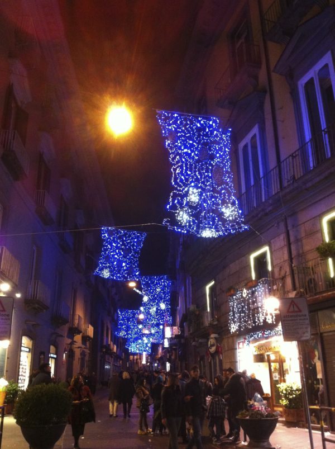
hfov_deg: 40.6
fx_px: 453
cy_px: 224
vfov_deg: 52.7
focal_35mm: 35
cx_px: 168
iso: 400
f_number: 2.8
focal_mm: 3.85
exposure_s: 1/15
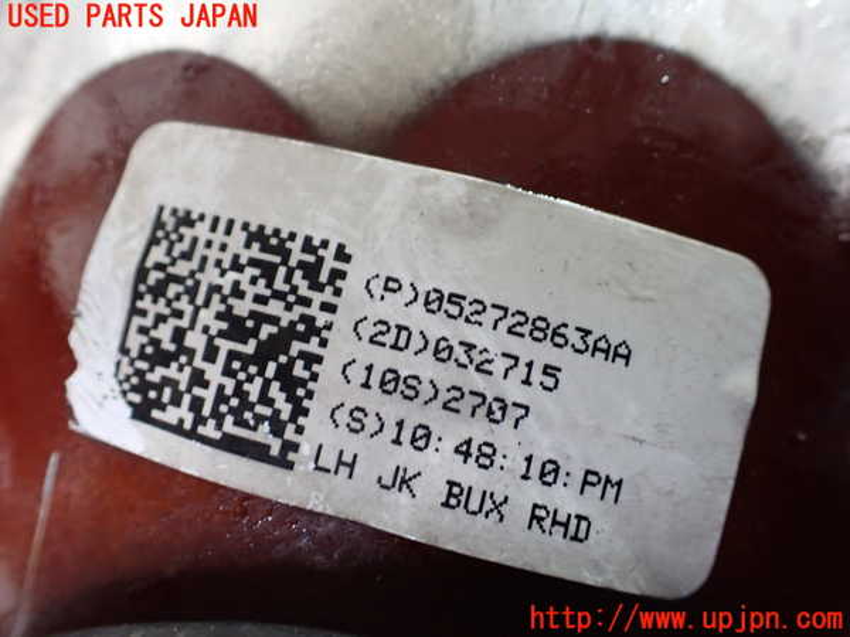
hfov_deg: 60.0
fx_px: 737
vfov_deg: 46.8
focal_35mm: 30
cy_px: 318
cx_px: 425
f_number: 2.3
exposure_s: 1/60
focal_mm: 5.4
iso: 800
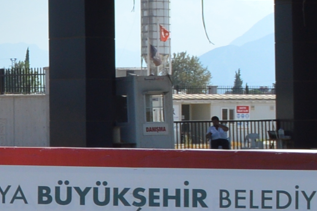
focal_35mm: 188
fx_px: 1654
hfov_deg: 9.4
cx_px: -529
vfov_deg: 7.3
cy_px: 52
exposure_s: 1/320
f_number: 9
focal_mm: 18
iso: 100
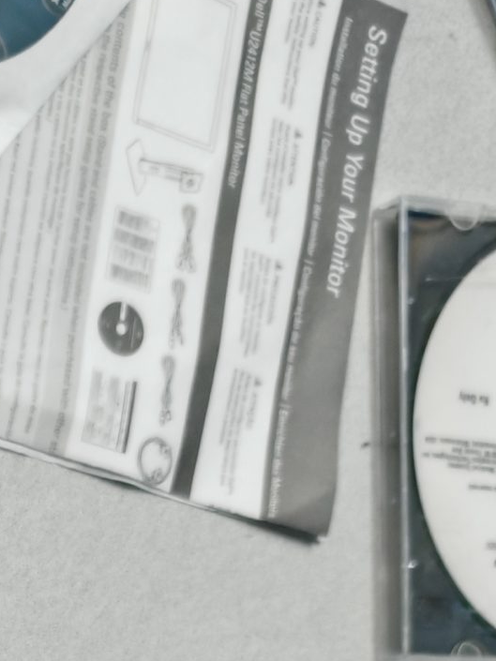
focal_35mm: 98
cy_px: 1082
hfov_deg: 13.6
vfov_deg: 17.4
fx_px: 1872
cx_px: -389
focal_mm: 6.83
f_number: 1.4
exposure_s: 1/100
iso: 200
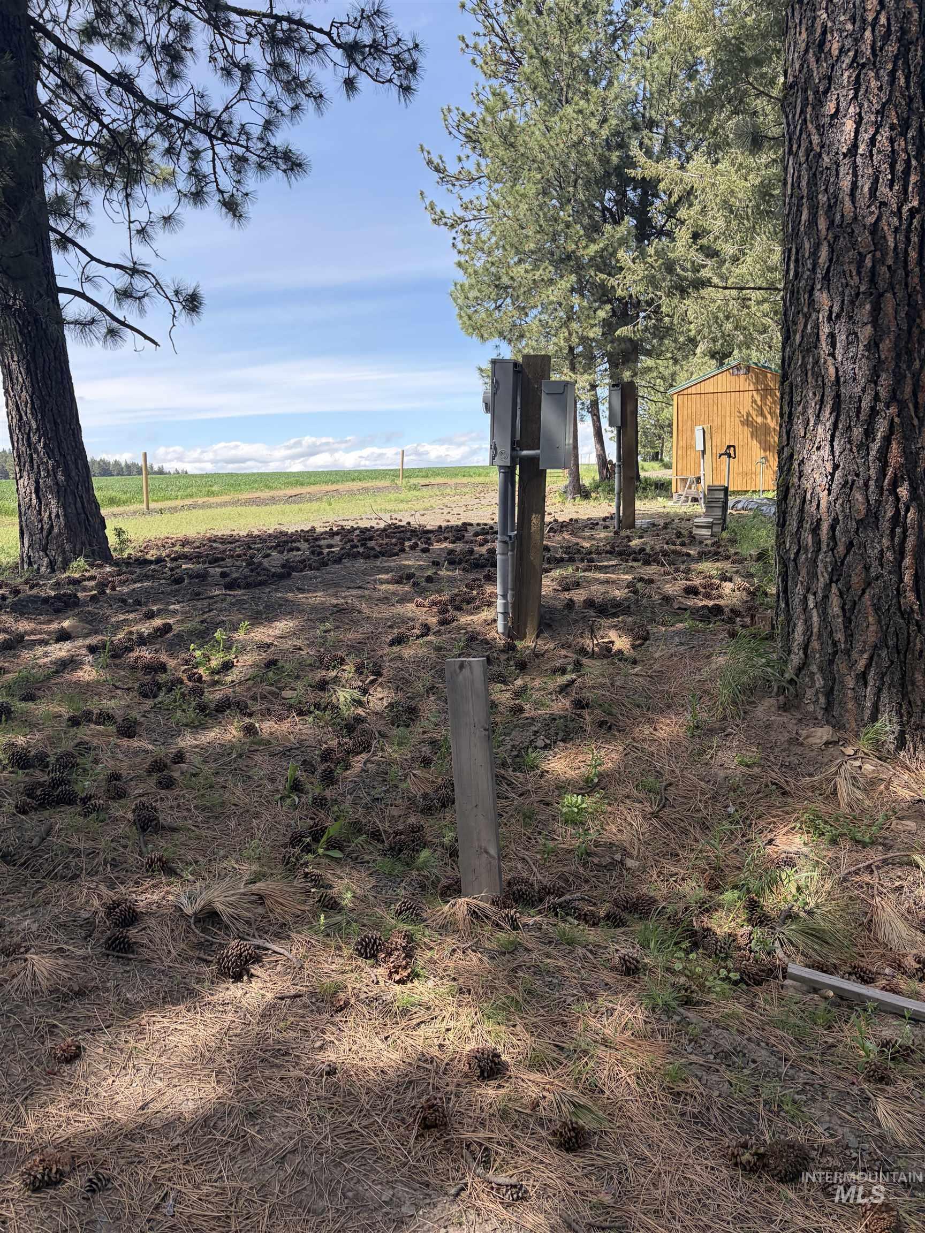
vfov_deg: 67.3
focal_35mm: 26
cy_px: 616
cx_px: 462
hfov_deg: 53.1
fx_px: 926
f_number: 1.6
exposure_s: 1/1001
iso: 64
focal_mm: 5.96
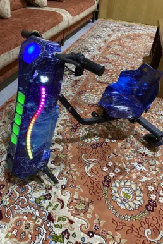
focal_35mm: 28
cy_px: 121
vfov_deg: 65.4
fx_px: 190
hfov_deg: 46.5
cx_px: 82
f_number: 1.8
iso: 250
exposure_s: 1/56
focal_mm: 4.25
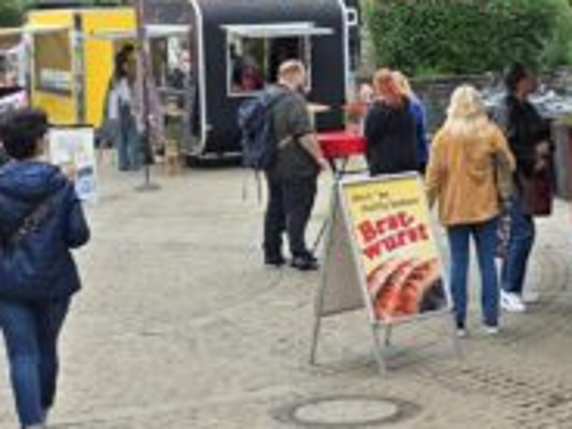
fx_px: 1438
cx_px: 454
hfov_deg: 22.2
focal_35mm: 87
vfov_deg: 16.8
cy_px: 81
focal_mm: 6.3
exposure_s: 1/294
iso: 12
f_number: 1.7
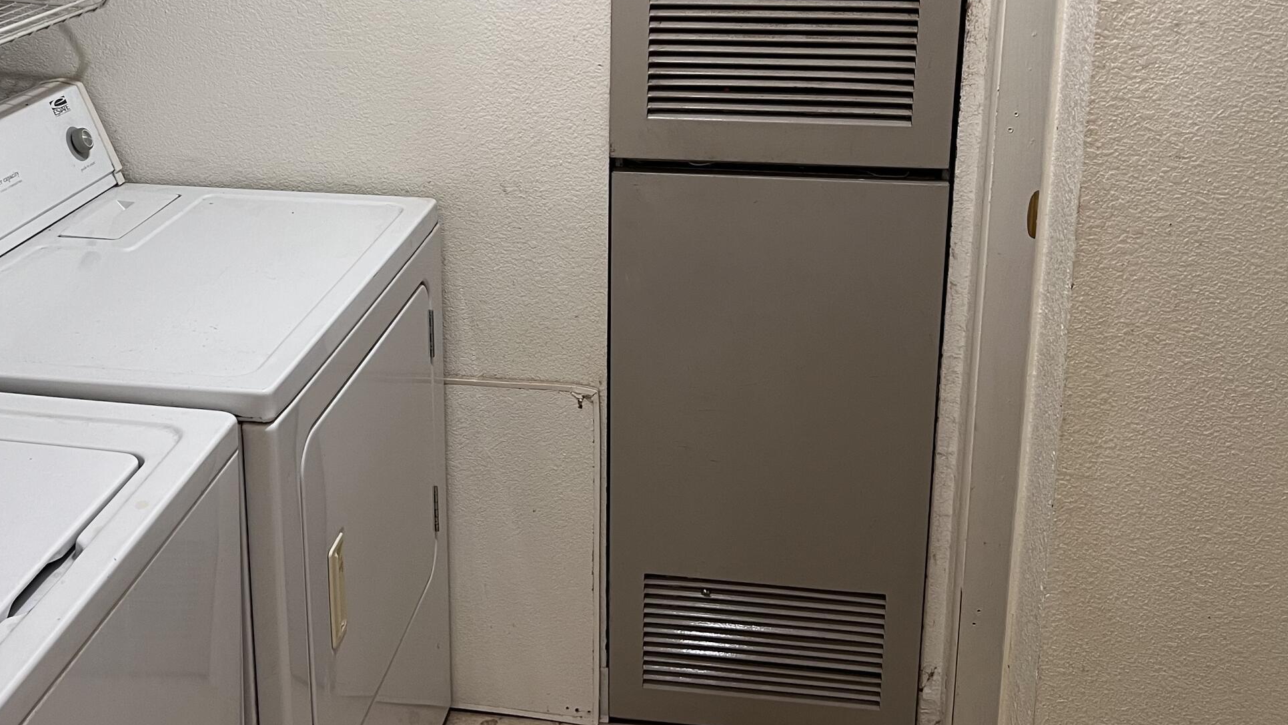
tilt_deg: -15.2
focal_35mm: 44
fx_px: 1503
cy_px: 144
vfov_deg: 26.6
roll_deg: +0.4
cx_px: 494
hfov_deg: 46.1
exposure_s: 1/60
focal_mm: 5.7
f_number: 1.5
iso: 100
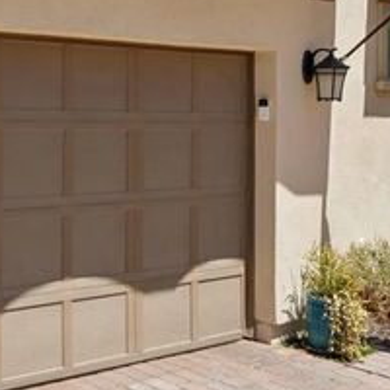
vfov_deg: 27.0
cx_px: -121
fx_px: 811
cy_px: 155
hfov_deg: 23.7
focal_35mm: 64
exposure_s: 1/250
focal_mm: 14.6
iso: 100
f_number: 9
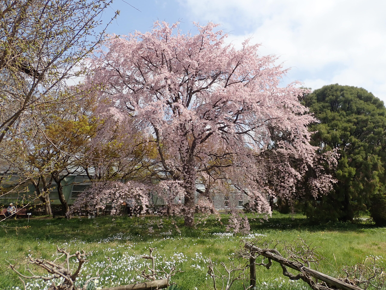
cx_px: 193
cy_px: 145
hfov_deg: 60.0
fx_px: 335
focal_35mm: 30
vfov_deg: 46.8
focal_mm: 5.5
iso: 100
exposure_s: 1/125
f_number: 9
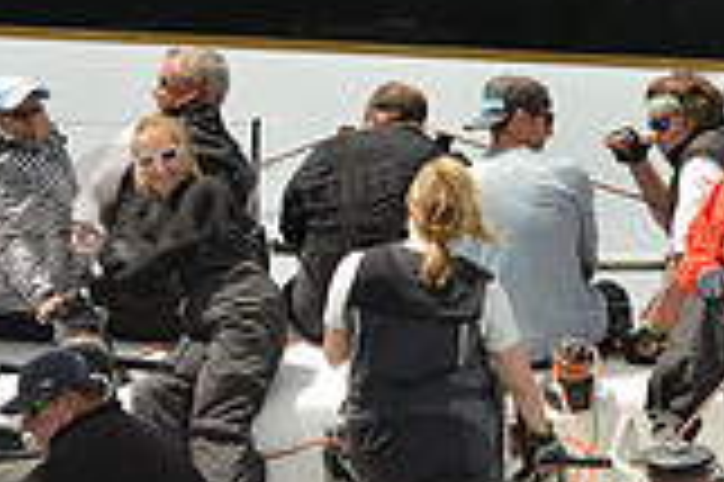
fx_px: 6148
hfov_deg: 6.7
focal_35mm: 306
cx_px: 634
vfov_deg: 4.5
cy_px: 408
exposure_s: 1/1250
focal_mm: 85
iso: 280
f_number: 7.1
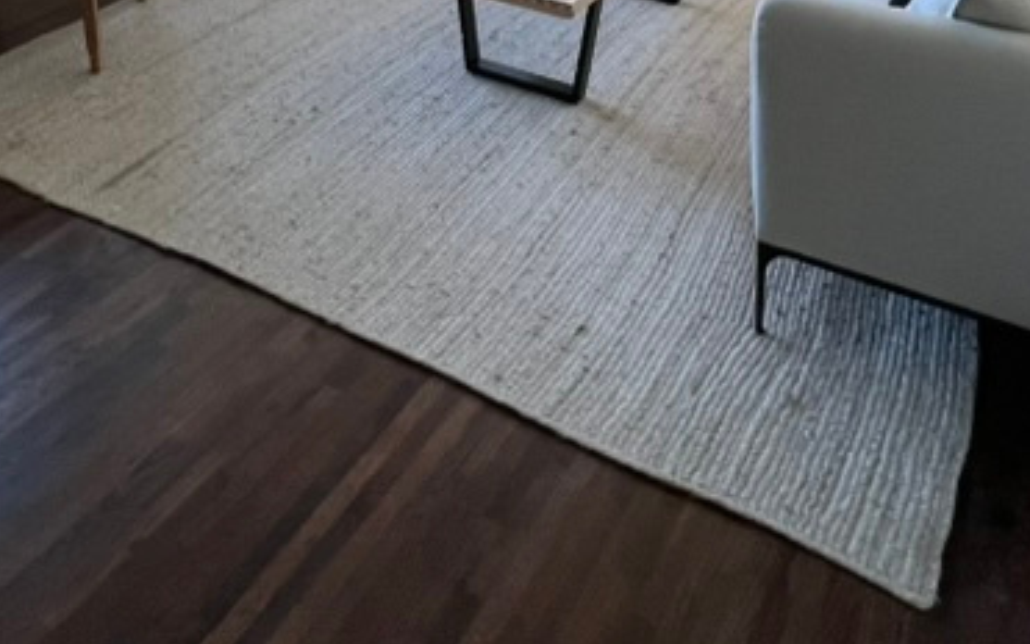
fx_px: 1067
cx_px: 422
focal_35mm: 38
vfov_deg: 23.6
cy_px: -414
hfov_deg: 51.3
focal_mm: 1.57
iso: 125
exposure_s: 1/120
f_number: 1.8
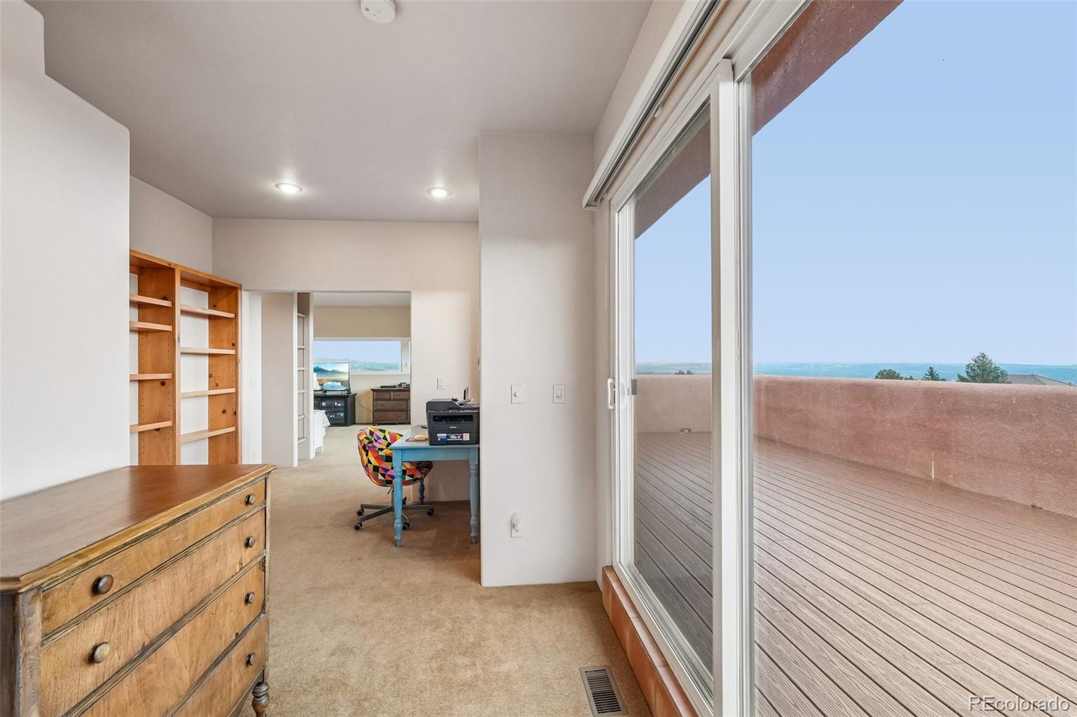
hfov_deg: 100.4
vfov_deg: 77.3
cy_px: 358
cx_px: 538
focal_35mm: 15
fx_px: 449
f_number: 8
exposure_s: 1/80
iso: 800
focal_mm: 10
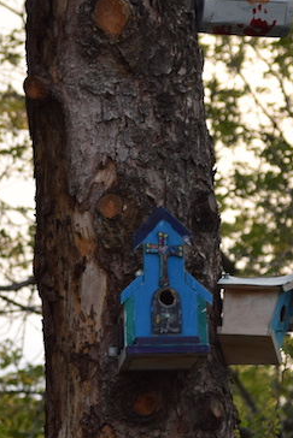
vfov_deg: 4.9
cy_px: 372
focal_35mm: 422
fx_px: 5147
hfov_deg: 3.3
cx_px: 84
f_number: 4.5
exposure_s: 1/320
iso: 400
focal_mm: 80
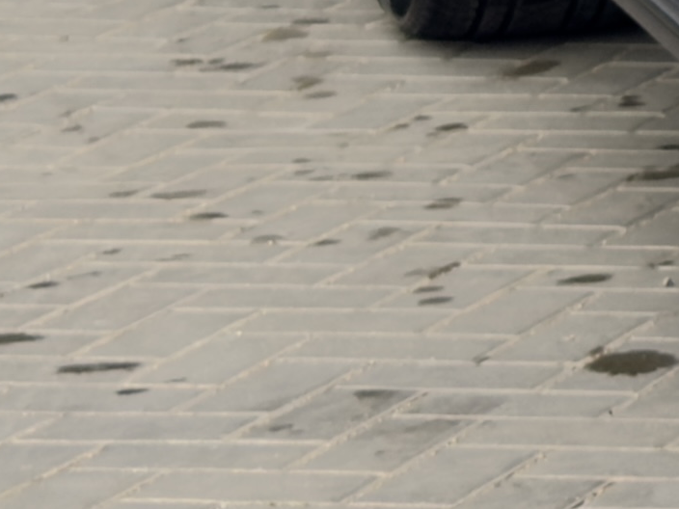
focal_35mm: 275
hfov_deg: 6.6
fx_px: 5394
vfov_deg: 5.3
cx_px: 1918
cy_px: -551
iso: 64
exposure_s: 1/1055
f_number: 1.78
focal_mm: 6.76
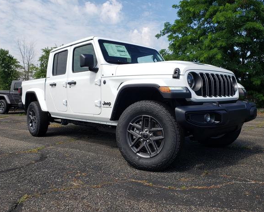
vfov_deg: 51.5
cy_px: 107
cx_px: 139
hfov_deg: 62.2
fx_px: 219
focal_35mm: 28
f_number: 2.4
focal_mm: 4.3
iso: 50
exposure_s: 1/1148
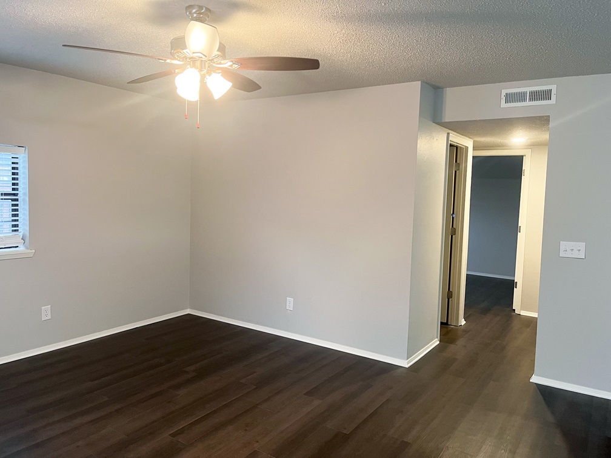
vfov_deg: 53.1
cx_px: 306
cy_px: 229
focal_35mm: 26
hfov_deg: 67.3
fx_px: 459
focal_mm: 5.1
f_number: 1.6
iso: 320
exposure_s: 1/60
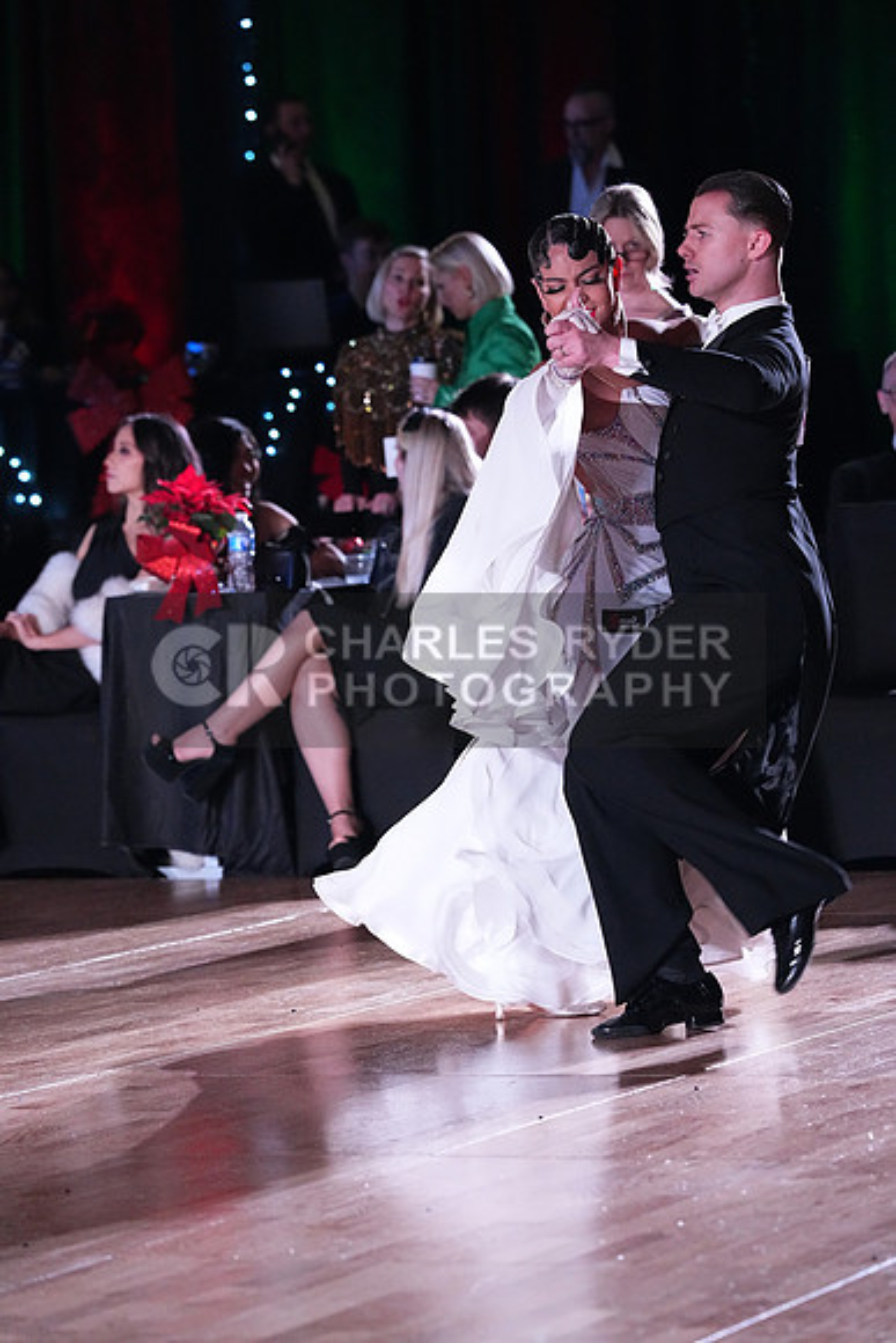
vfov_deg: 12.4
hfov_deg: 8.3
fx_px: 6193
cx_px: 448
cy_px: 672
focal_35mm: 166
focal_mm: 166
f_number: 5
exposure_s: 1/400
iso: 10000
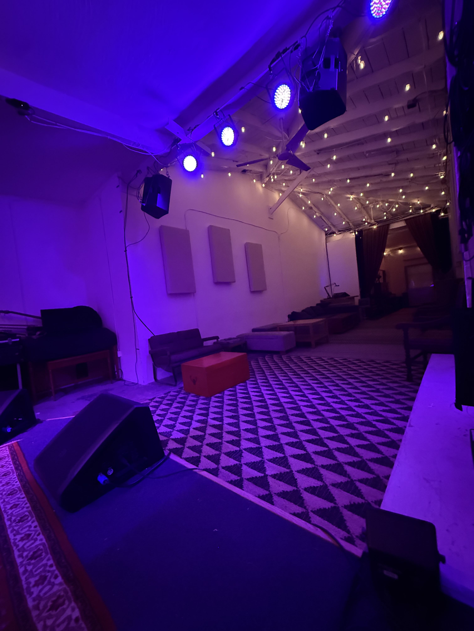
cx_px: 237
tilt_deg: -1.7
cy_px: 316
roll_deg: +6.0
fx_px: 256
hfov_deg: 85.7
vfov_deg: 102.1
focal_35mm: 14
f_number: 2.2
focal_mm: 2.22
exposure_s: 1/30
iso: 1600
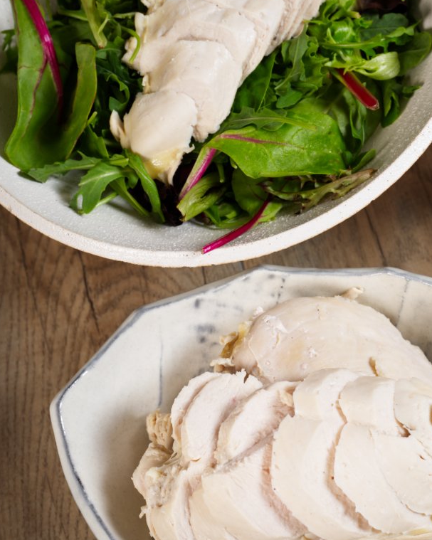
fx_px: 1423
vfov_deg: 21.5
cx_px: 423
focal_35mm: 89
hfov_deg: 16.9
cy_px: 274
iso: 100
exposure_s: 1/4
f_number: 8
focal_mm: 60
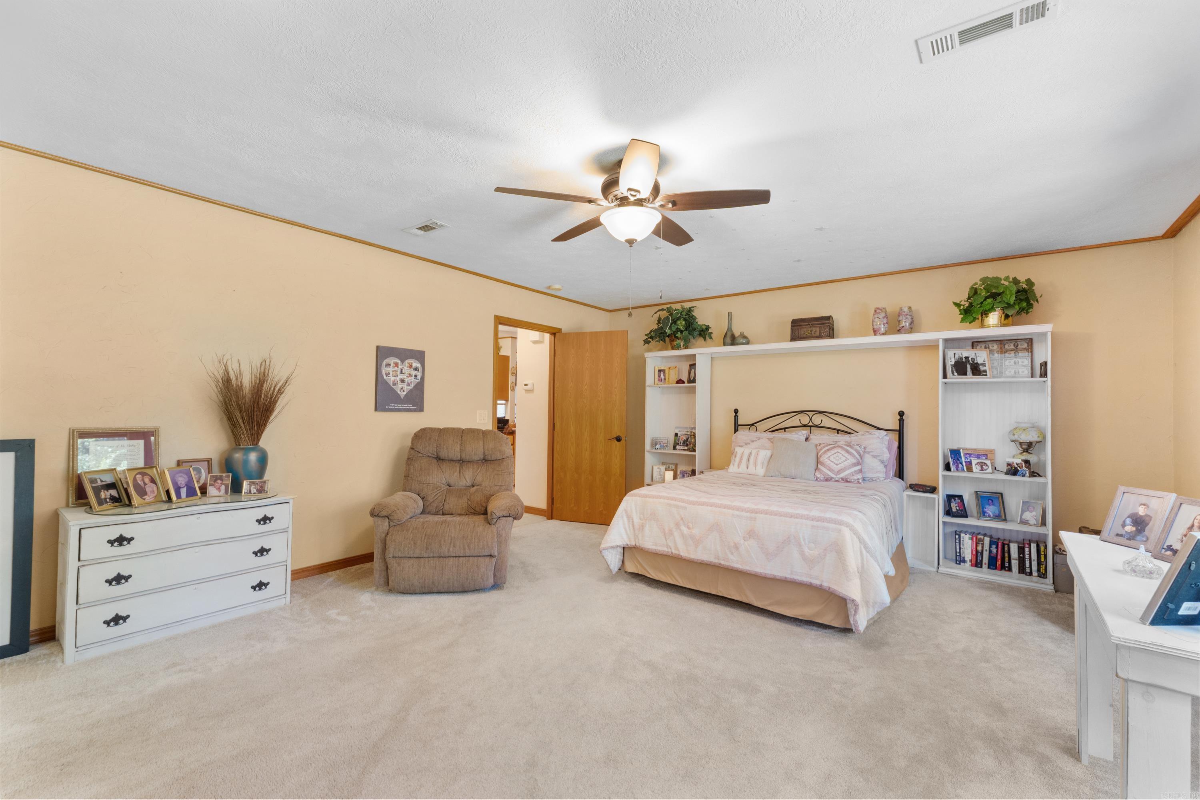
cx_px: 600
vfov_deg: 77.3
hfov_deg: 100.4
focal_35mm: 15
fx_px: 500
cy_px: 400
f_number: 7.1
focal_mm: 10
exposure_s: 1/2
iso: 500
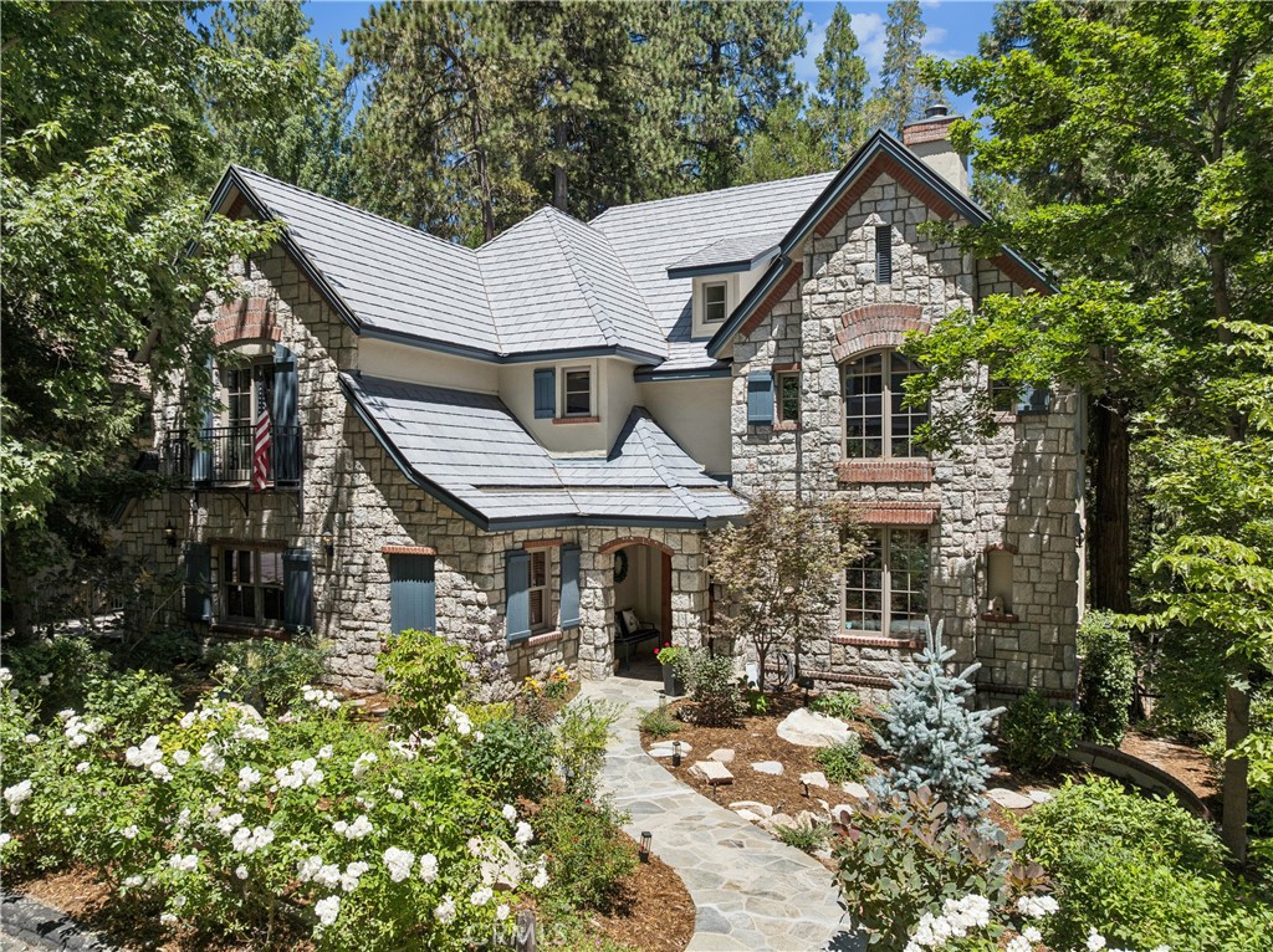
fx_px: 882
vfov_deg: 56.7
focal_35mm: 24
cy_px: 476
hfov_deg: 71.6
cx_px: 636
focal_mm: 12.3
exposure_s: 1/60
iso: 100
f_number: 2.8
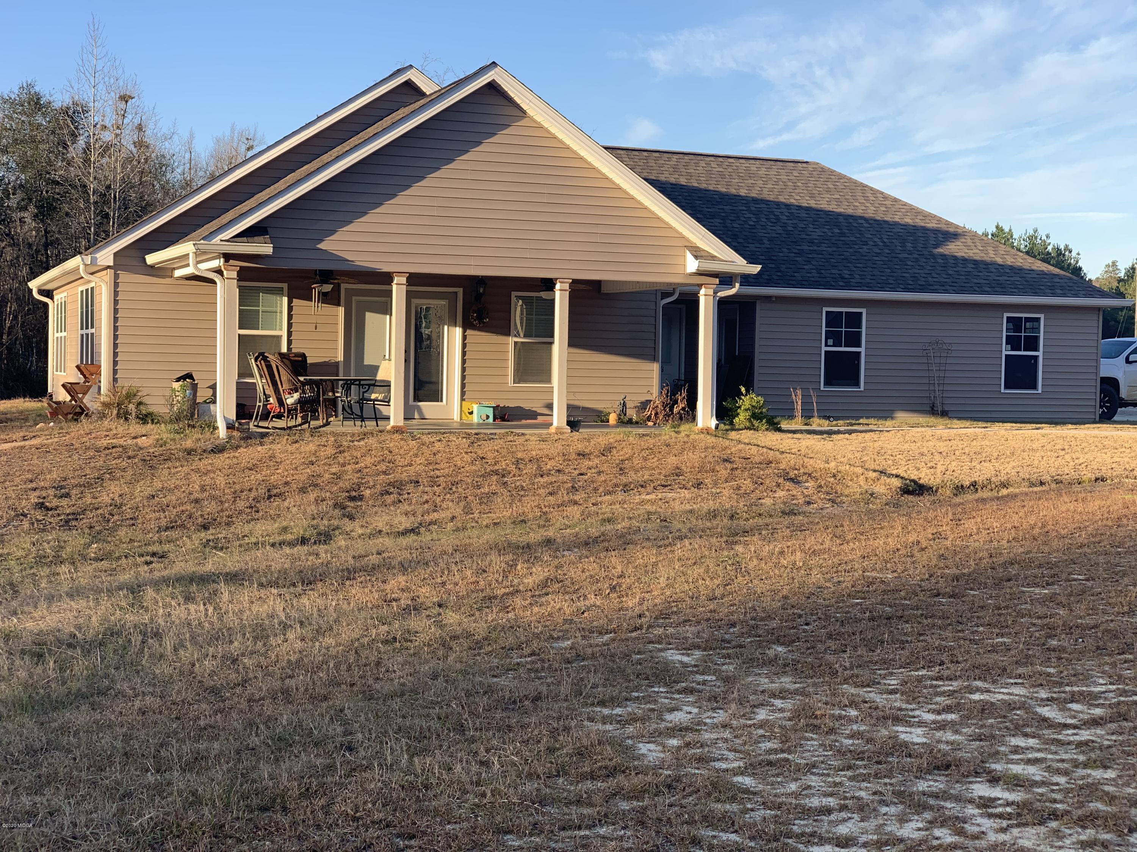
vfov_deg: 28.0
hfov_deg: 36.8
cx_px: 568
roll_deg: -1.5
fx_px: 1708
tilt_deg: -1.1
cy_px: 426
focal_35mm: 52
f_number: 2.4
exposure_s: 1/188
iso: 16
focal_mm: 6
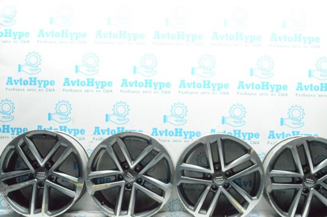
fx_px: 453
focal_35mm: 50
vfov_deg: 26.9
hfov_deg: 39.7
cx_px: 167
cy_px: 118
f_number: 20
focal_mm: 28
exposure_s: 1/60
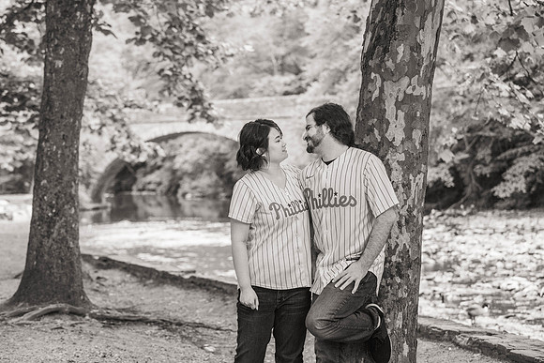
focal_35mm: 89
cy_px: 169
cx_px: 262
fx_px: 1352
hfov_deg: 22.7
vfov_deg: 15.3
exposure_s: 1/400
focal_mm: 82
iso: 2000
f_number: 4
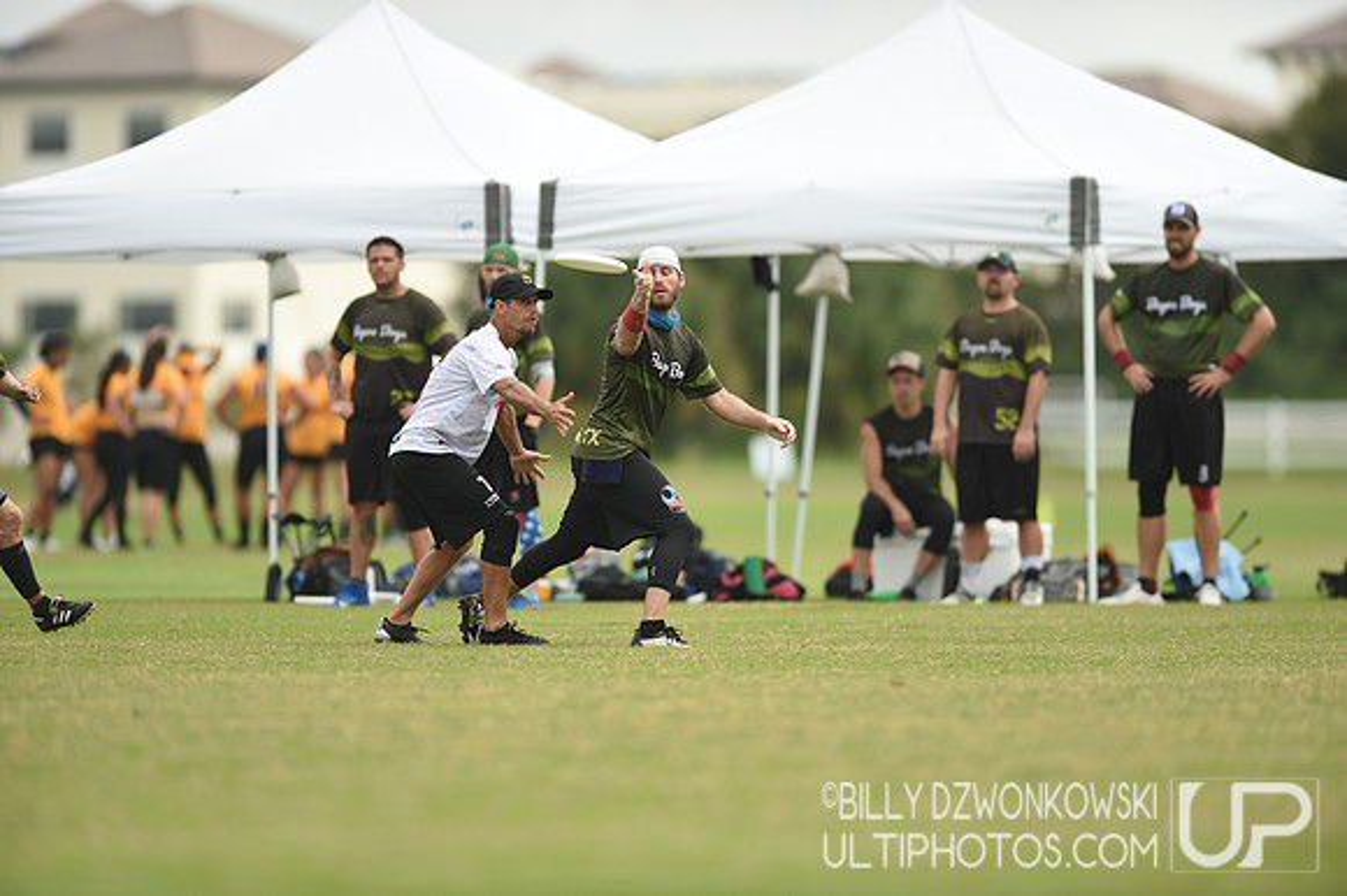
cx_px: 674
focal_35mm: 400
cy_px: 448
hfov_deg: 5.2
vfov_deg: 3.4
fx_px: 14958
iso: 160
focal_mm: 400
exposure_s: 1/1250
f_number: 2.8
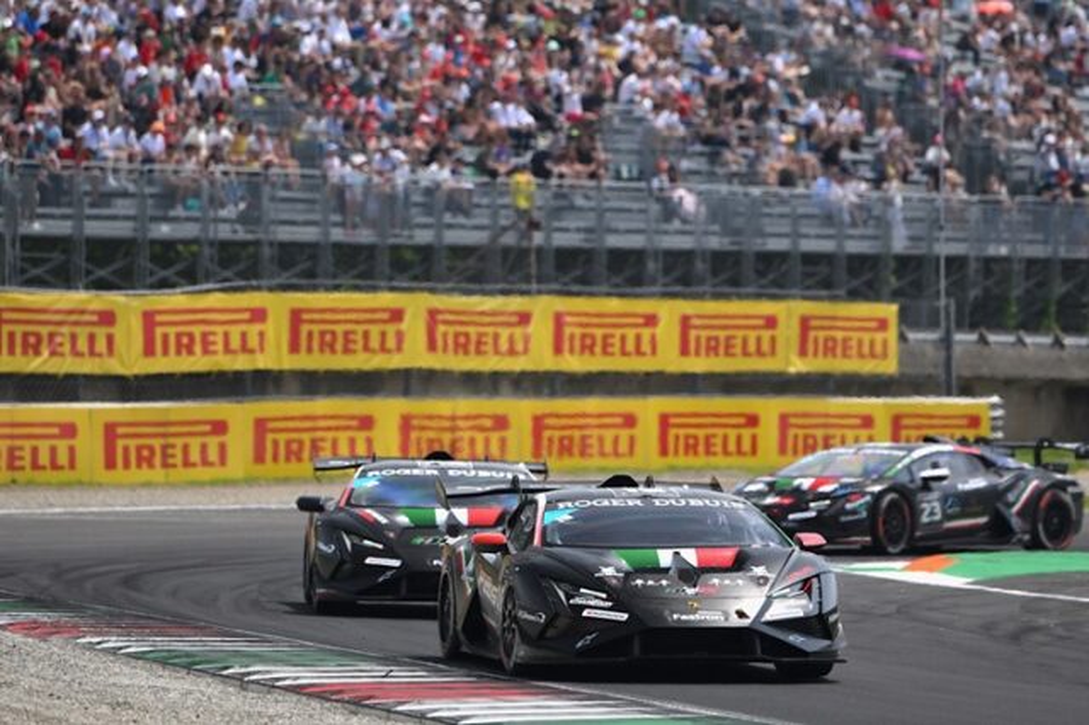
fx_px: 6047
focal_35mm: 200
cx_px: 544
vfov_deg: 6.9
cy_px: 362
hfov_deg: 10.3
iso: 200
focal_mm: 200
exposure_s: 1/1250
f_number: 3.2
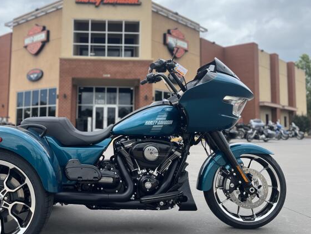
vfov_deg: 38.6
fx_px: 333
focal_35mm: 37
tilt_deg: +5.2
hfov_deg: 49.7
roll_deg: -0.8
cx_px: 120
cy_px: 99
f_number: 1.6
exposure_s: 1/2268
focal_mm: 5.1
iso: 50
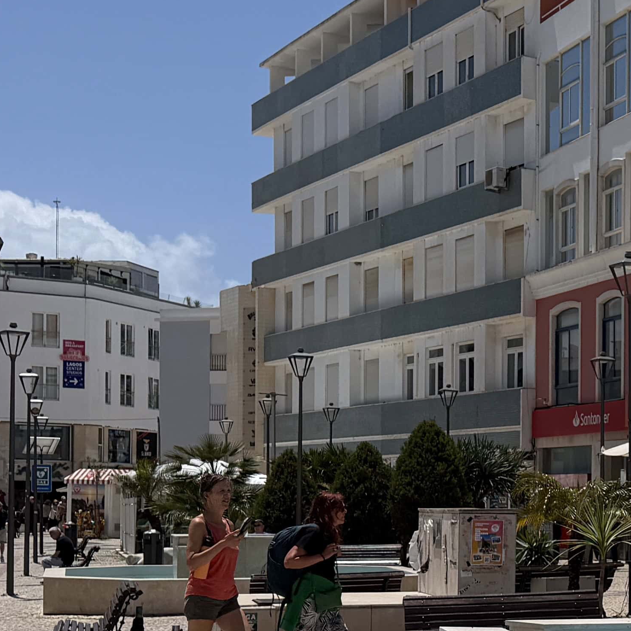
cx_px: 805
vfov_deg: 20.9
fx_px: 1691
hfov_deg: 19.6
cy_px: 502
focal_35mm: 82
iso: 80
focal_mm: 6.8
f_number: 1.8
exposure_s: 1/10309
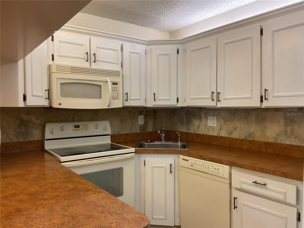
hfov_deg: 61.7
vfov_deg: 48.2
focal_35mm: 29
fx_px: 255
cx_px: 152
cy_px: 114
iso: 64
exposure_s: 1/60
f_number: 1.8
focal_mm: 3
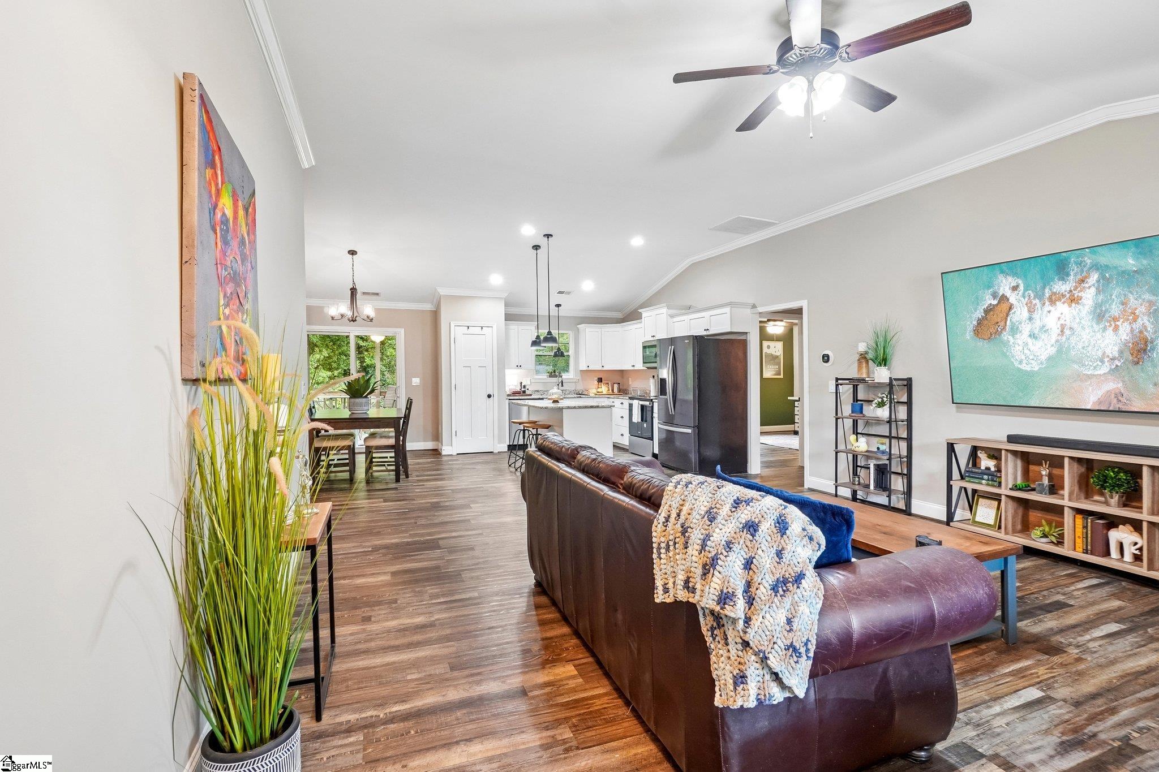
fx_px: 483
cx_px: 580
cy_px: 386
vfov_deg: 77.3
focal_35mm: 15
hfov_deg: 100.4
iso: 400
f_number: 8
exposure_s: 1/5
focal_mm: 10
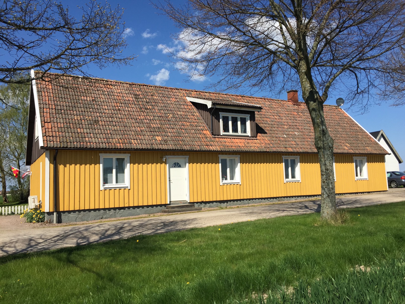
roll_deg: +1.8
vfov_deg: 48.2
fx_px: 339
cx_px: 202
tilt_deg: +5.3
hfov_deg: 61.7
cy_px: 152
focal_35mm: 29
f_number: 2.2
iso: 32
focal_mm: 4.15
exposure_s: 1/1980
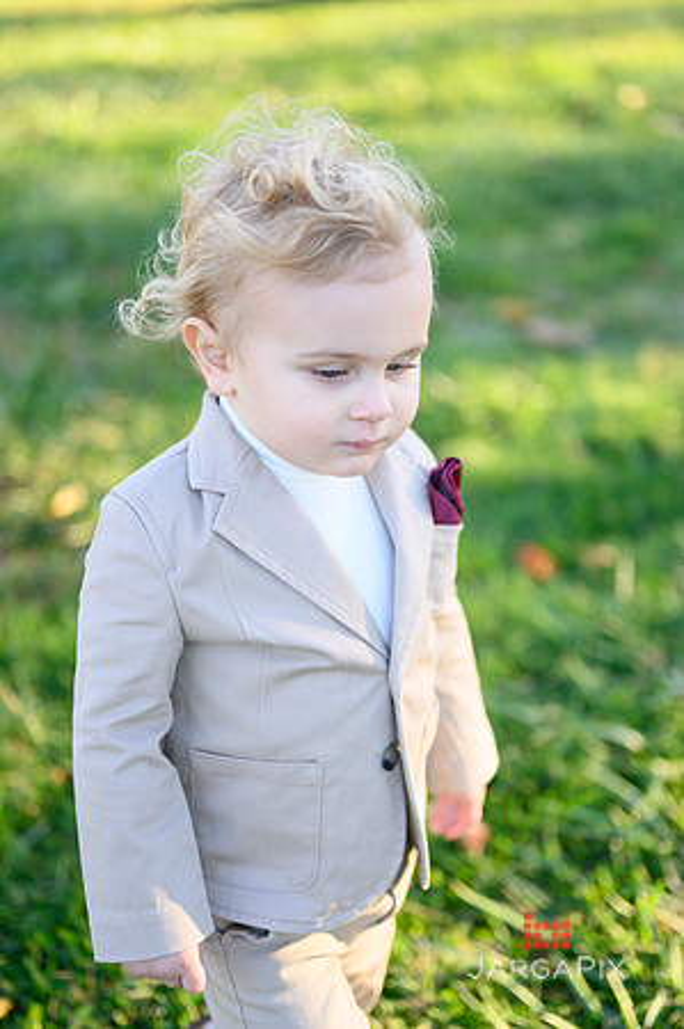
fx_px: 1428
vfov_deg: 39.6
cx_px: 342
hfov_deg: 26.9
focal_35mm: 50
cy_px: 514
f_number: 2
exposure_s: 1/800
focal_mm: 50
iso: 320
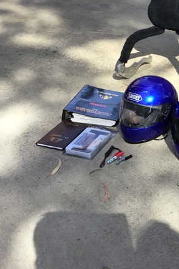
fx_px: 455
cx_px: 197
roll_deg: +1.0
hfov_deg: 21.2
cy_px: 113
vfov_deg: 32.8
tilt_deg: -29.9
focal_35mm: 61
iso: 25
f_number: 2.4
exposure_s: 1/426
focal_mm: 3.3
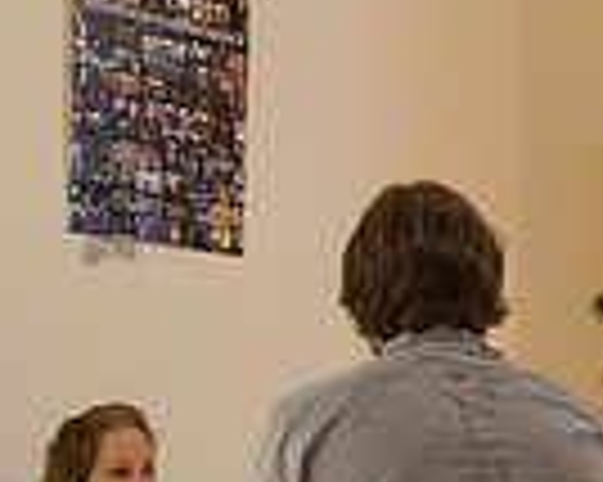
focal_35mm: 130
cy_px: 619
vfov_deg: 11.6
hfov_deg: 14.7
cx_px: 108
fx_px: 2318
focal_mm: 32
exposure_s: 1/160
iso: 2500
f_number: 4
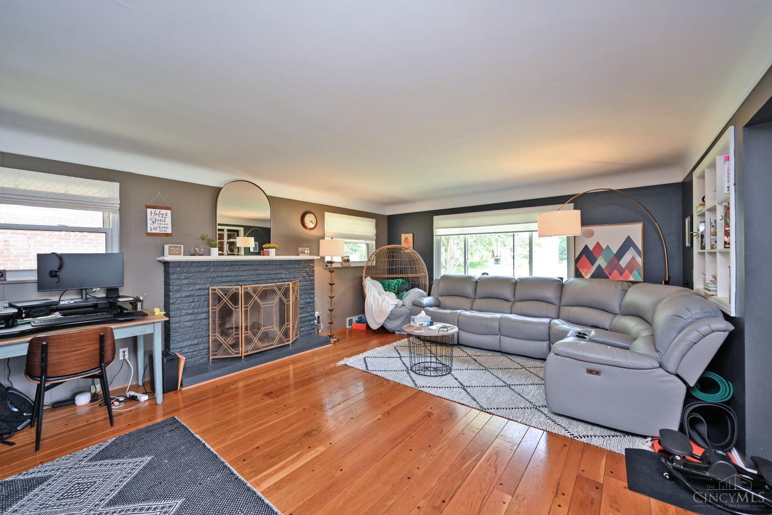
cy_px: 258
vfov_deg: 81.2
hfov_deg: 104.3
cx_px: 386
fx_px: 300
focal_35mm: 14
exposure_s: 1/60
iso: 280
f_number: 4
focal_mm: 14
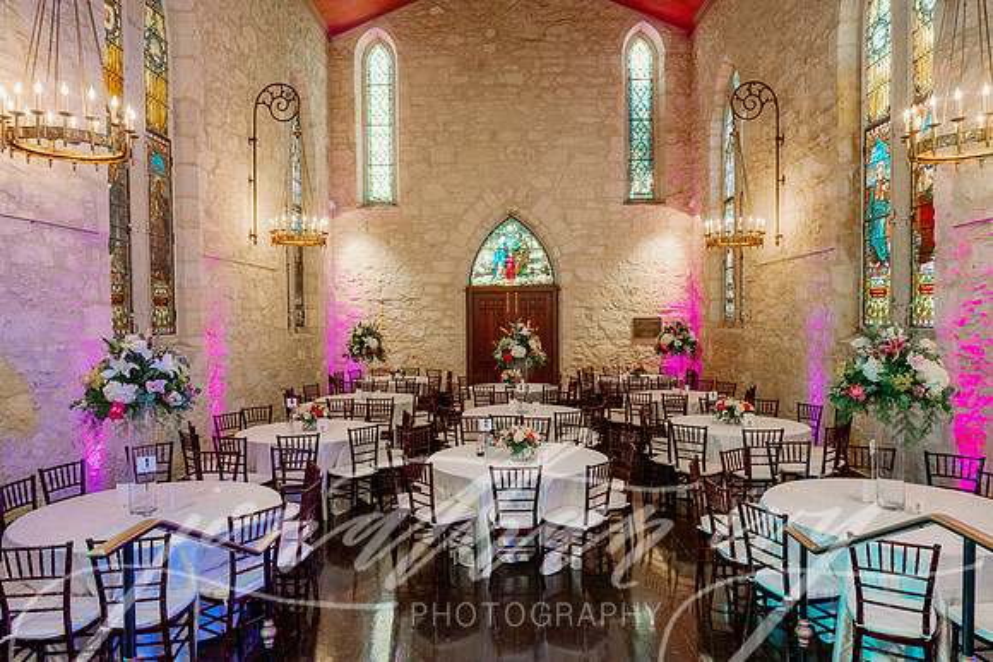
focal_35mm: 24
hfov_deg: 73.7
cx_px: 496
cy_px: 331
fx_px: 662
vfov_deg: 53.2
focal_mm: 24
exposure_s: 1/60
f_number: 5.6
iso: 1250
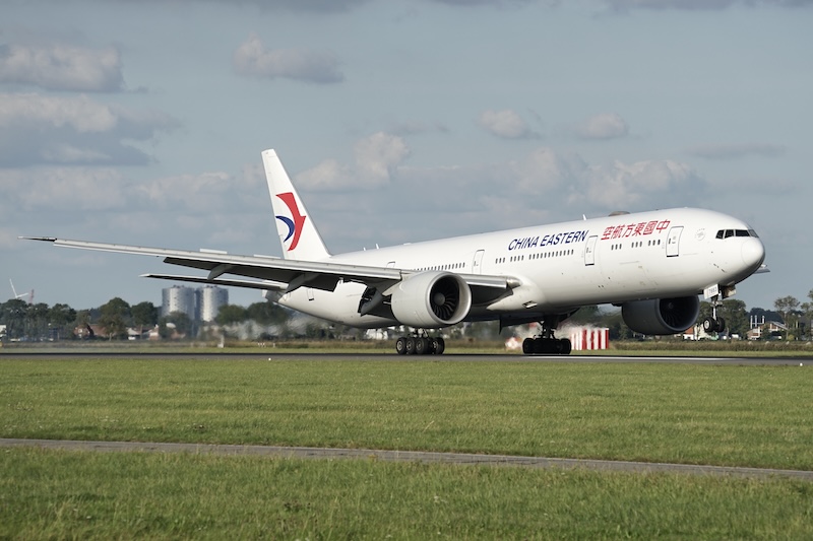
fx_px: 3725
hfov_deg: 12.5
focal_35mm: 165
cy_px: 270
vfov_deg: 8.3
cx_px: 406
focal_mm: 165
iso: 160
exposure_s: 1/1250
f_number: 5.6
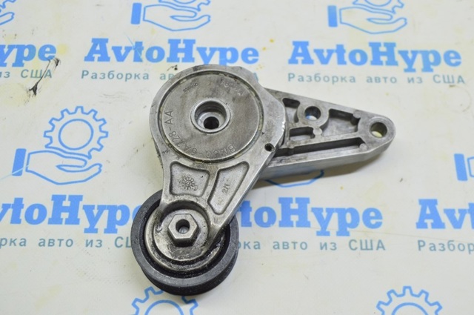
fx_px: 611
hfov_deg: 42.4
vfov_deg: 28.9
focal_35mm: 46
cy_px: 158
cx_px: 237
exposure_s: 1/20
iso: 400
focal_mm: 31
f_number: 5.6
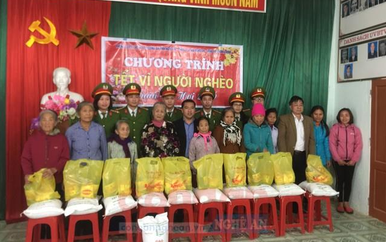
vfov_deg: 40.6
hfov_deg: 61.2
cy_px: 121
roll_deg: -2.3
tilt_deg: +0.5
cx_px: 193
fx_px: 326
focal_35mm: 31
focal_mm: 4.15
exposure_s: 1/10
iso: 125
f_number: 2.2
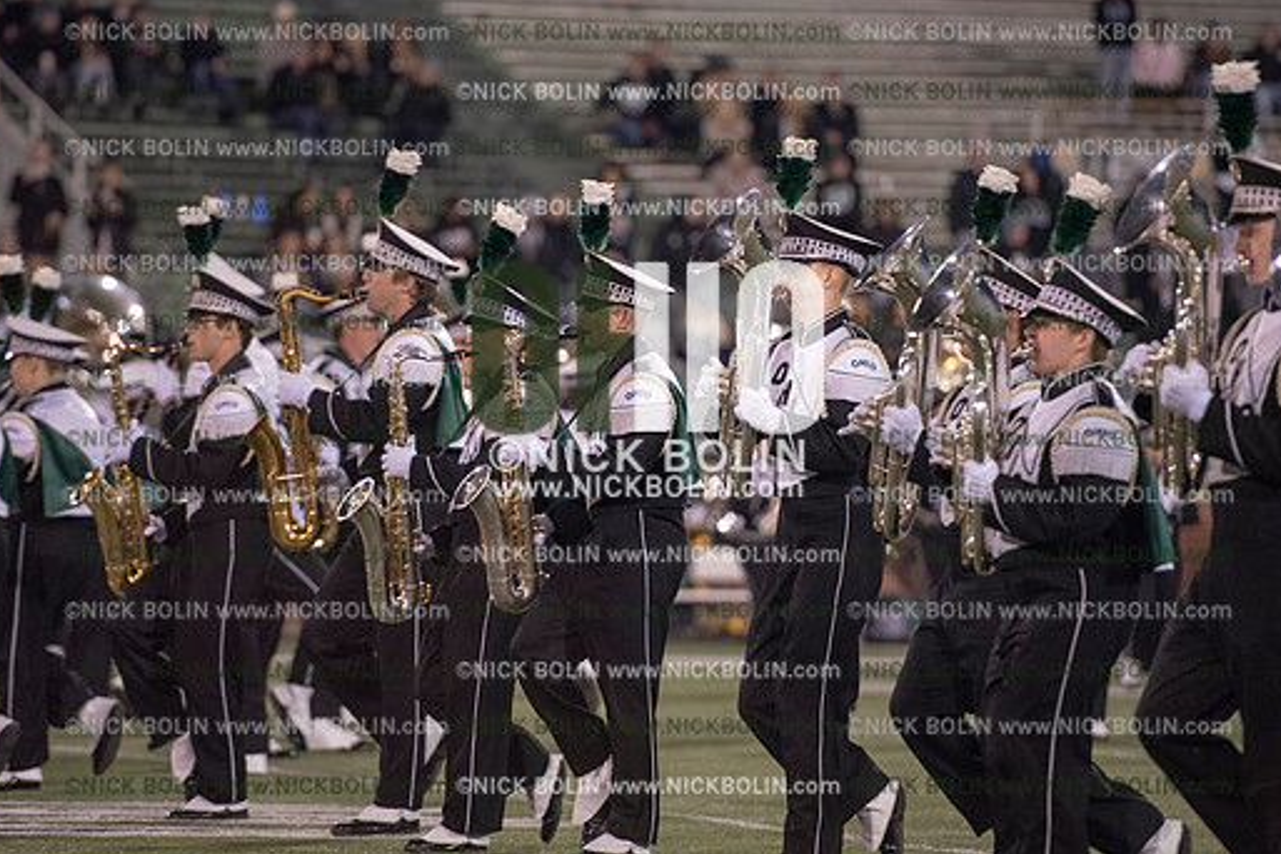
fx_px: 8041
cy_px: 381
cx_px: 647
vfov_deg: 6.1
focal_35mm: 226
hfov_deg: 9.1
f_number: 3.2
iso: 5000
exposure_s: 1/1250
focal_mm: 200
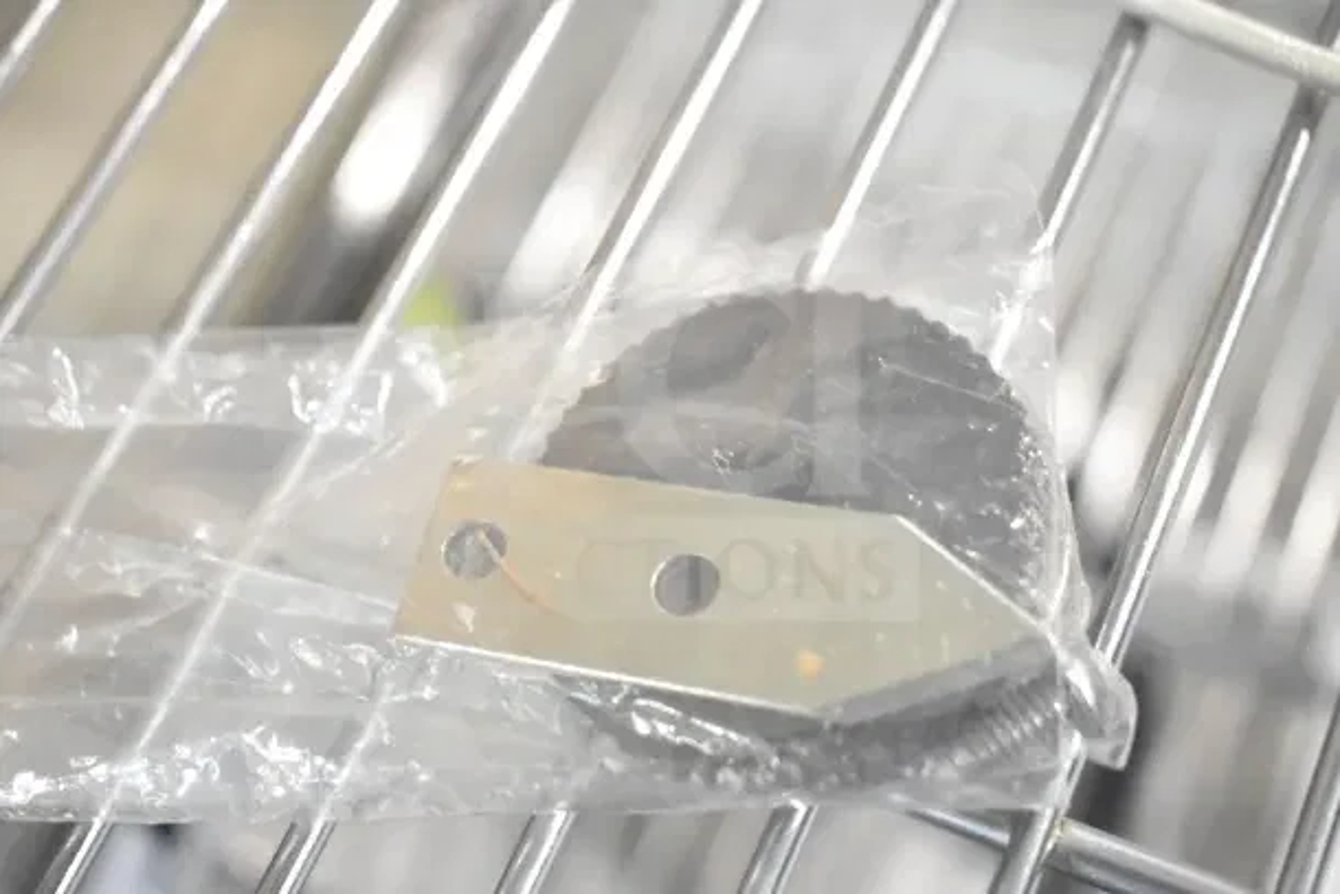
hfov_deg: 37.8
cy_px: 447
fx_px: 1955
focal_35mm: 52
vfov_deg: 25.8
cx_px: 670
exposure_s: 1/60
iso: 2500
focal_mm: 35
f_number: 4.5
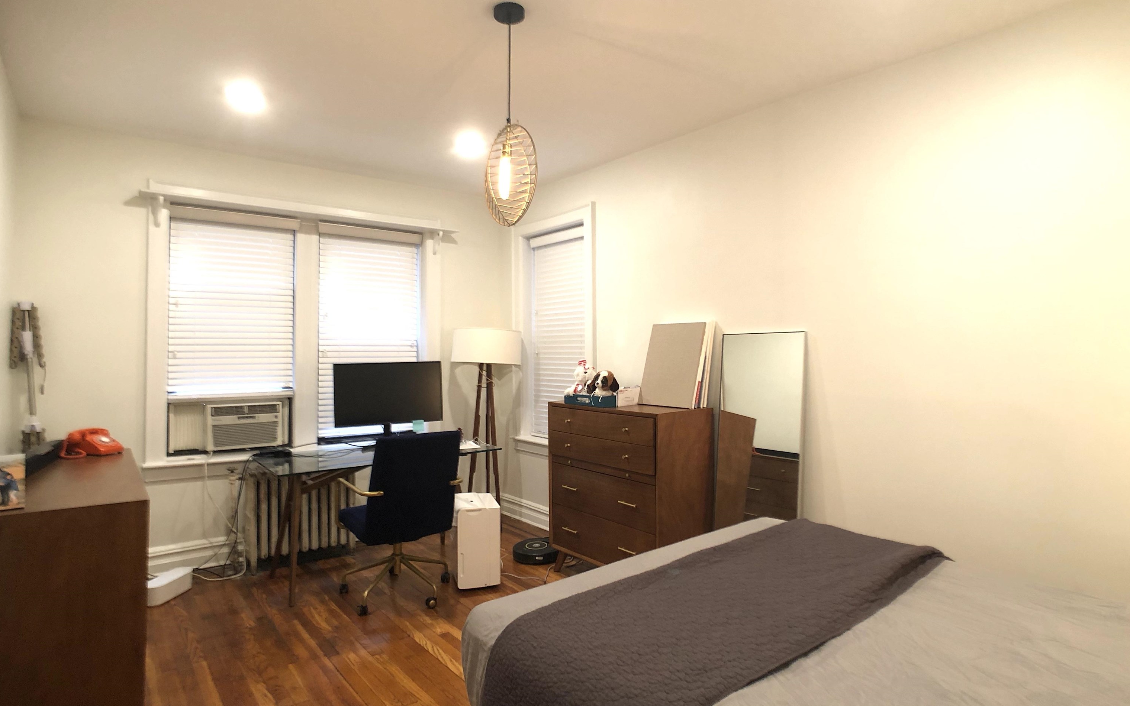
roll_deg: +0.9
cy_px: 366
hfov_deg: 62.9
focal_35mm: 30
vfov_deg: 41.8
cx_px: 564
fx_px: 924
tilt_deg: +1.3
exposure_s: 1/17
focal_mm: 4
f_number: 1.8
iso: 40
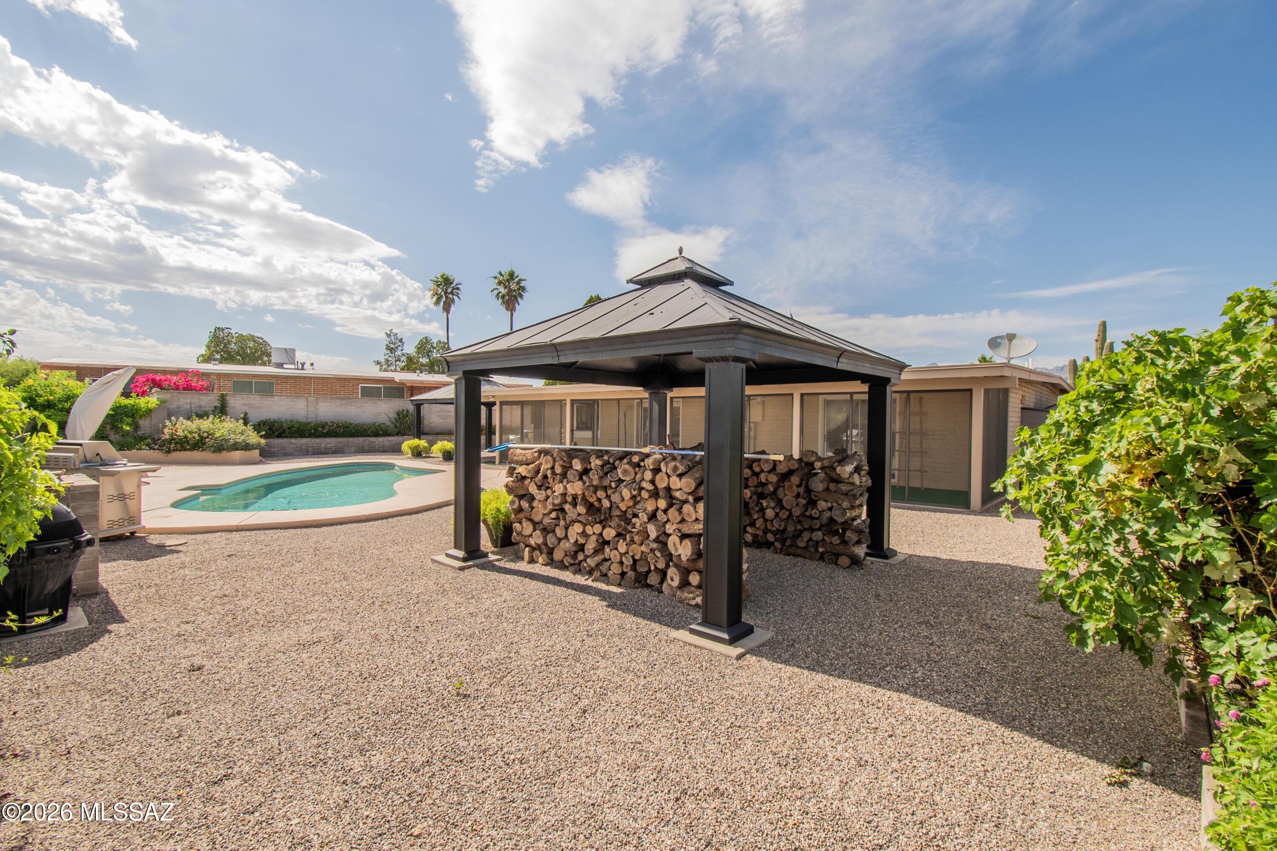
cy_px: 426
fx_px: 532
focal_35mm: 15
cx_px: 638
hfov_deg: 100.4
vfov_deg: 77.3
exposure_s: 1/200
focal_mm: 10
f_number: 13
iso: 200
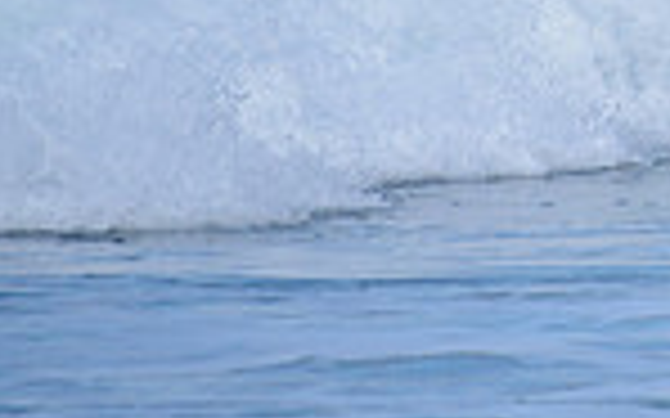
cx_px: 1115
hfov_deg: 1.1
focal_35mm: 1986
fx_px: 36250
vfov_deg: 0.7
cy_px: -182
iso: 200
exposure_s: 1/2000
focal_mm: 500
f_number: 5.6
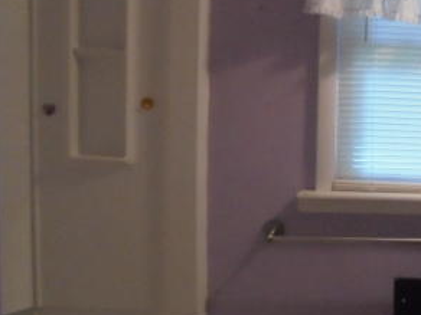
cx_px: 435
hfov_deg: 30.9
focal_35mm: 57
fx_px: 693
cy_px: 128
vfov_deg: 25.6
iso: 400
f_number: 3.5
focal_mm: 4.6
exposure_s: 1/15
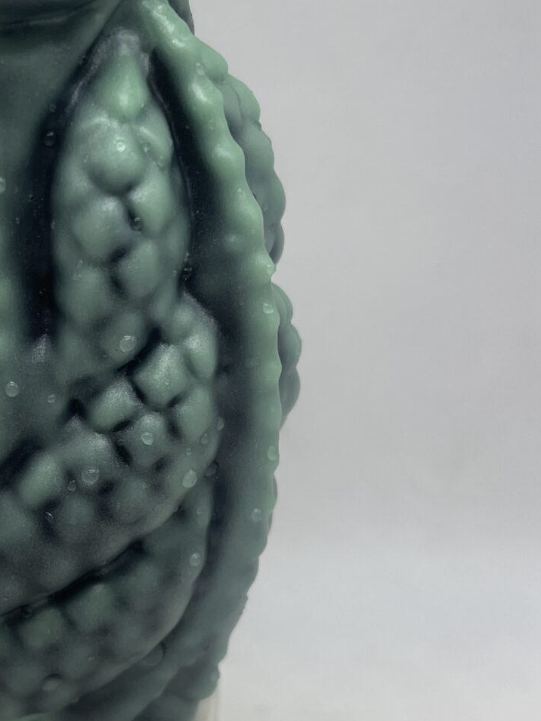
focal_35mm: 67
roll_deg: +2.9
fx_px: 1396
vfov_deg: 29.0
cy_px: 362
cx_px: 2
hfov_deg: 21.2
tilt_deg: -23.8
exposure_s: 1/692
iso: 32
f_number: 1.6
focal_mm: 5.1
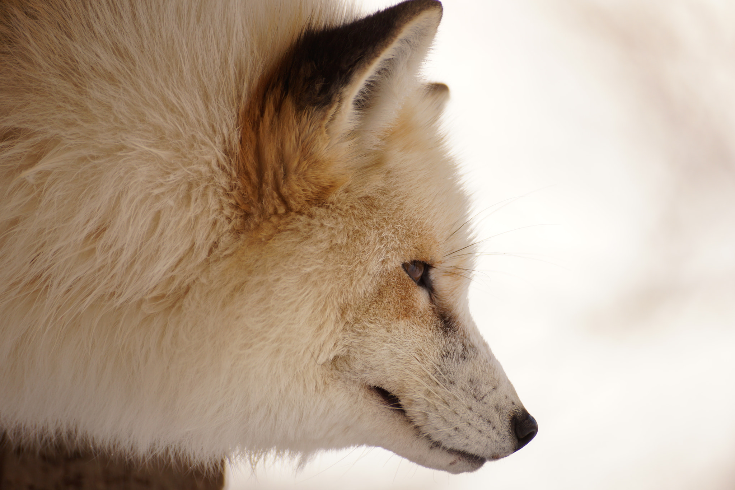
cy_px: 245
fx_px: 5512
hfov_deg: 7.6
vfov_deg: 5.1
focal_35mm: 270
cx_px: 368
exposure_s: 1/320
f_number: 5
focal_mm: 180
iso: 125
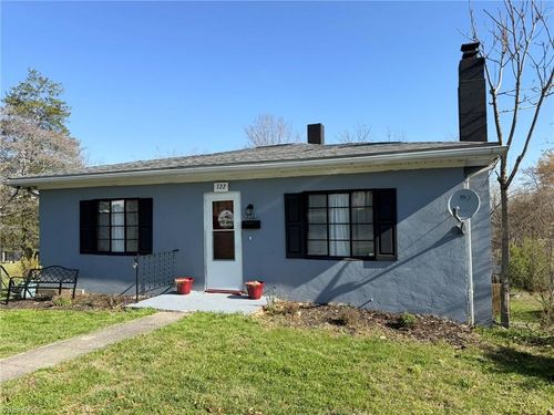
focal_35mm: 24
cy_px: 208
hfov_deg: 71.6
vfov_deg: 56.8
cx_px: 277
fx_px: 384
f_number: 1.78
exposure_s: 1/3021
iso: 80
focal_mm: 6.76
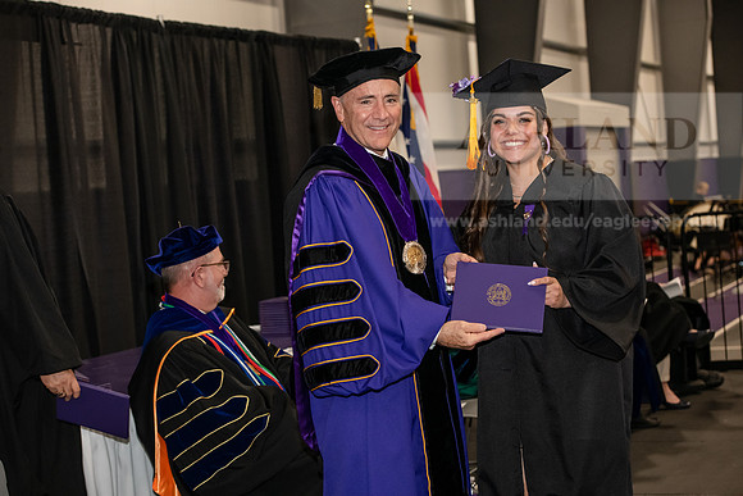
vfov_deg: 19.5
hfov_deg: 28.8
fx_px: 1445
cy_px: 248
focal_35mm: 70
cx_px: 372
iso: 2500
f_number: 5
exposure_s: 1/200
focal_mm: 70
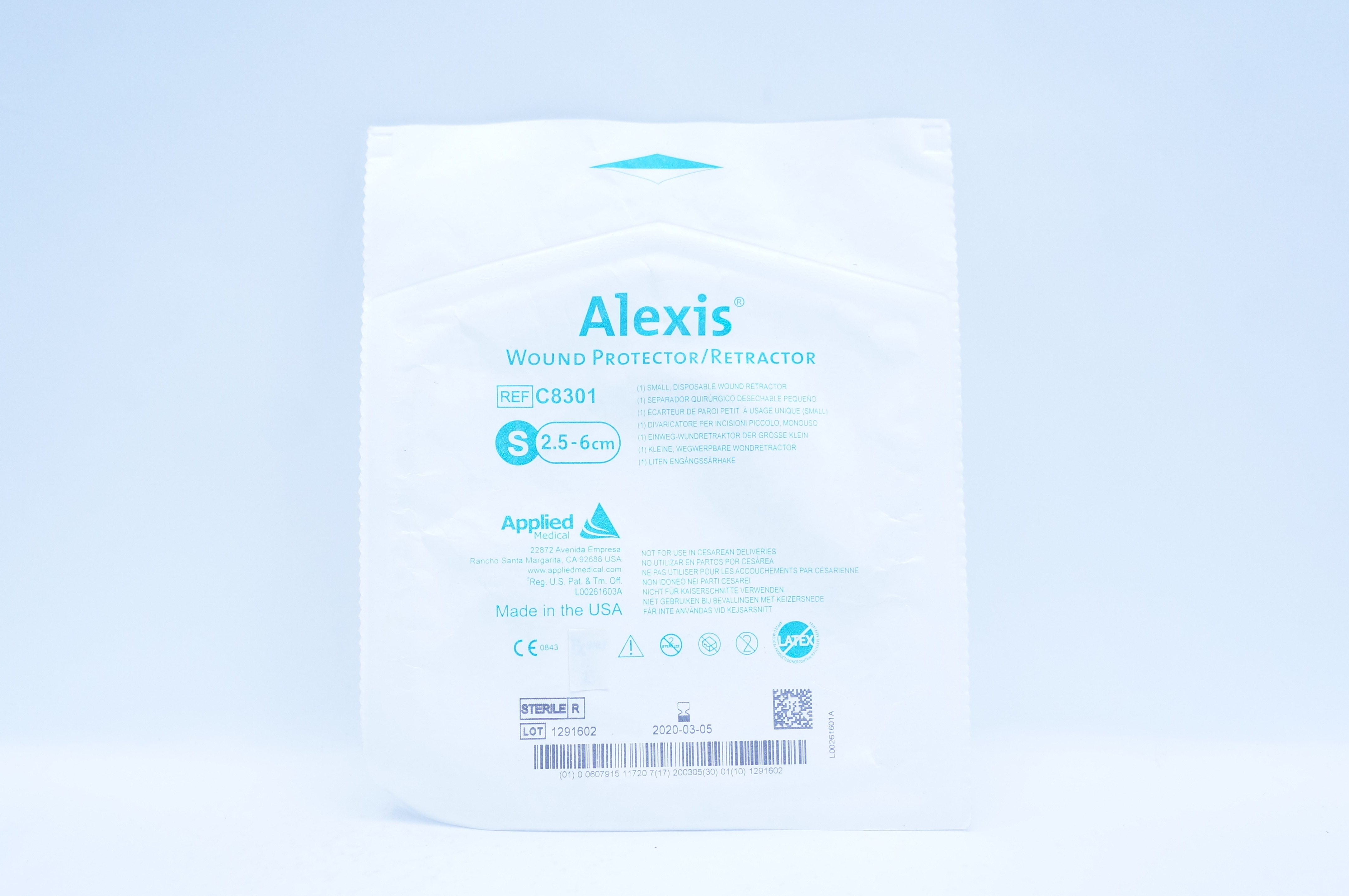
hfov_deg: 55.8
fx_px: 1273
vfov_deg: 38.8
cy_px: 477
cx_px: 648
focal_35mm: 34
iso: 800
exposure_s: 1/200
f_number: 4.5
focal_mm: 20
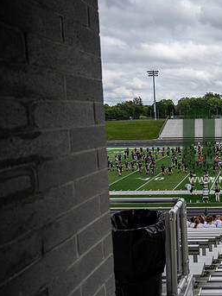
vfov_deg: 47.9
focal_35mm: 39
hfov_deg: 32.2
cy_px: 149
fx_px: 334
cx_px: 248
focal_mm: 24
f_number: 4
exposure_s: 1/800
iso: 80
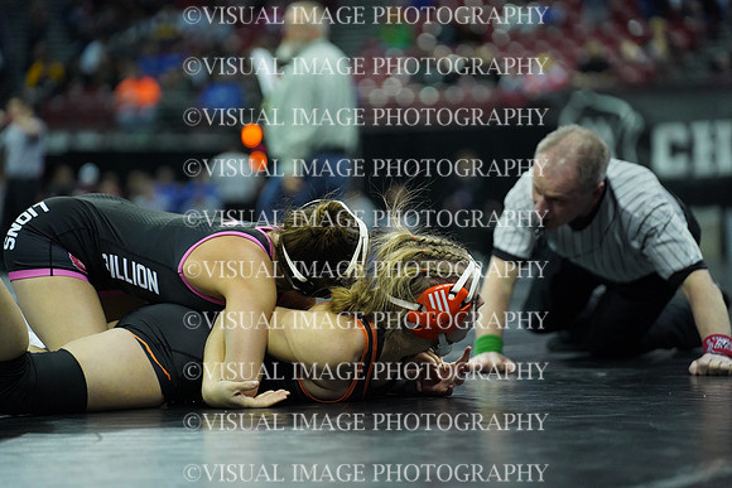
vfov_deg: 10.2
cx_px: 366
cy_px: 244
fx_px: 2746
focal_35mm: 135
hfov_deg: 15.2
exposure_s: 1/1250
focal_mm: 135
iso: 6400
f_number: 2.8
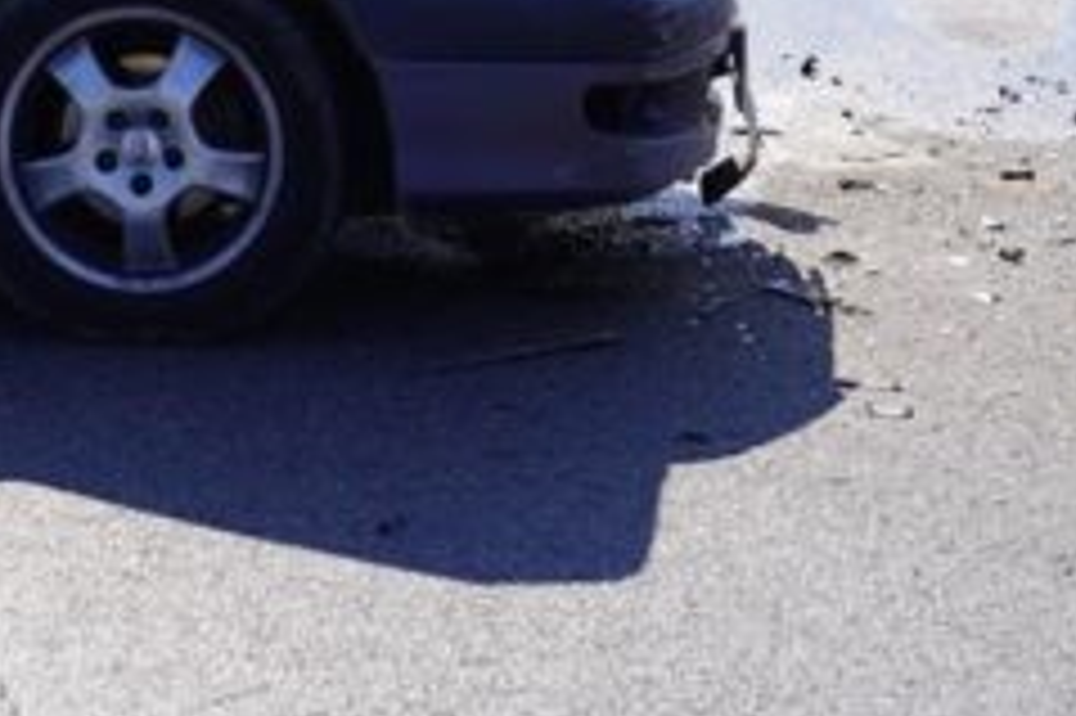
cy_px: -396
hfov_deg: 11.3
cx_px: -95
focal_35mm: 180
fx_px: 5376
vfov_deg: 7.5
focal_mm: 56
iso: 100
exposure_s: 1/400
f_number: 5
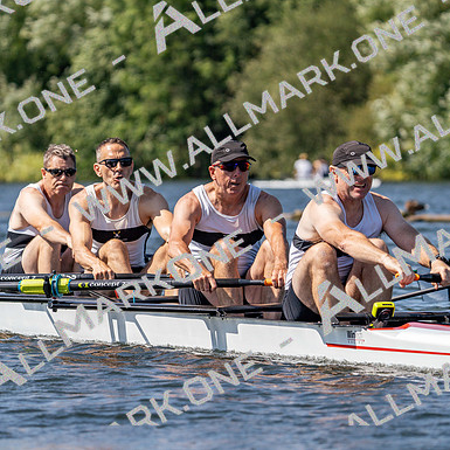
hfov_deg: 5.3
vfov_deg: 5.3
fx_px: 4883
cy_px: 225
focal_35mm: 332
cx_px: 217
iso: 250
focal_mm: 259
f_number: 5.6
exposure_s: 1/2000
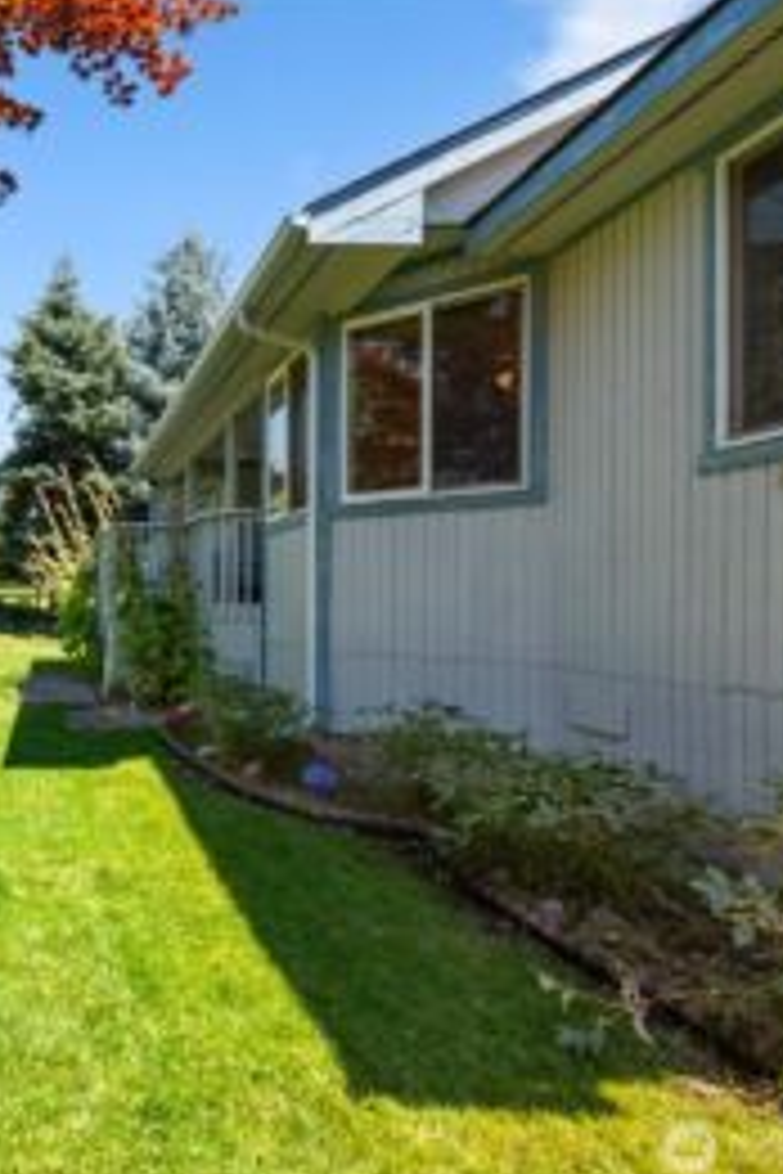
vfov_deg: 76.1
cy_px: 587
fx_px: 750
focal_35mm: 23
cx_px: 22
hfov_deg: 47.1
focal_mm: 15
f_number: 8
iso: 100
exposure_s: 1/100
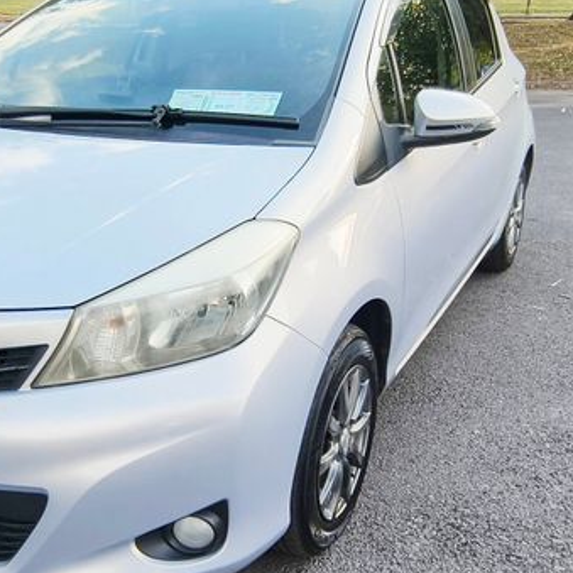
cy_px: 282
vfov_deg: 62.9
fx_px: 468
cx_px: 135
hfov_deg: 59.2
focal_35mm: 25
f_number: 2
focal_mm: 2.28
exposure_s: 1/500
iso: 50
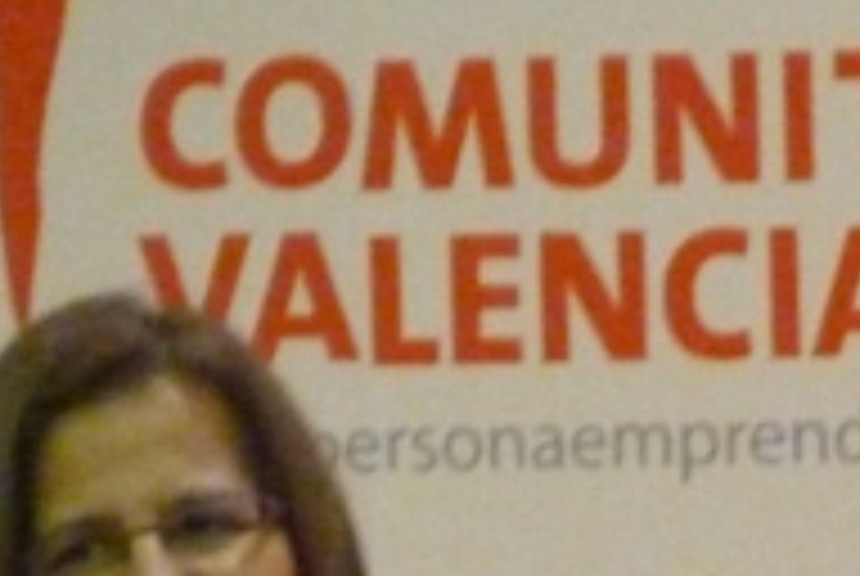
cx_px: 828
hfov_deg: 1.7
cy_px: 1431
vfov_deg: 1.1
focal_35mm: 1247
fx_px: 29835
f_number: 3.9
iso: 800
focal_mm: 40.4
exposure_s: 1/40
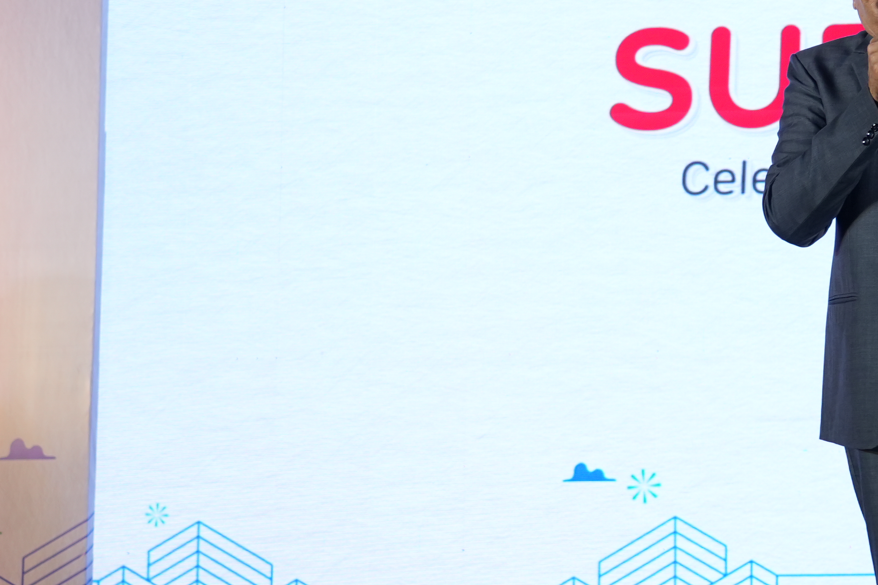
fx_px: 2658
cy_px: 198
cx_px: 978
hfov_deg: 18.0
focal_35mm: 109
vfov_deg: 12.6
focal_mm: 42
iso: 800
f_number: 4
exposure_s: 1/125
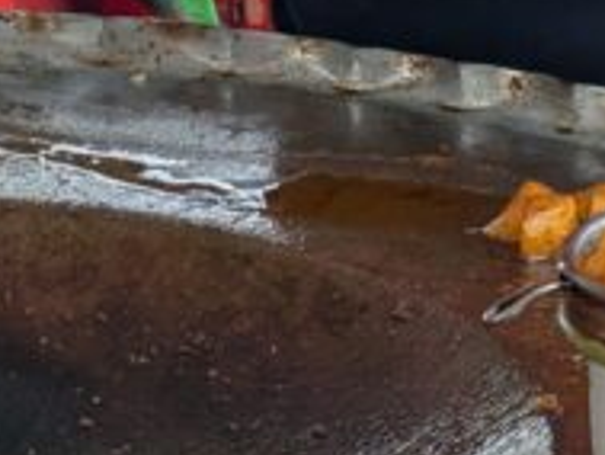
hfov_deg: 7.5
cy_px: -325
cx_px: -128
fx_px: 4547
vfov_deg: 5.6
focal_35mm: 260
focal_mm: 6.81
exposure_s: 1/791
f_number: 1.85
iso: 42
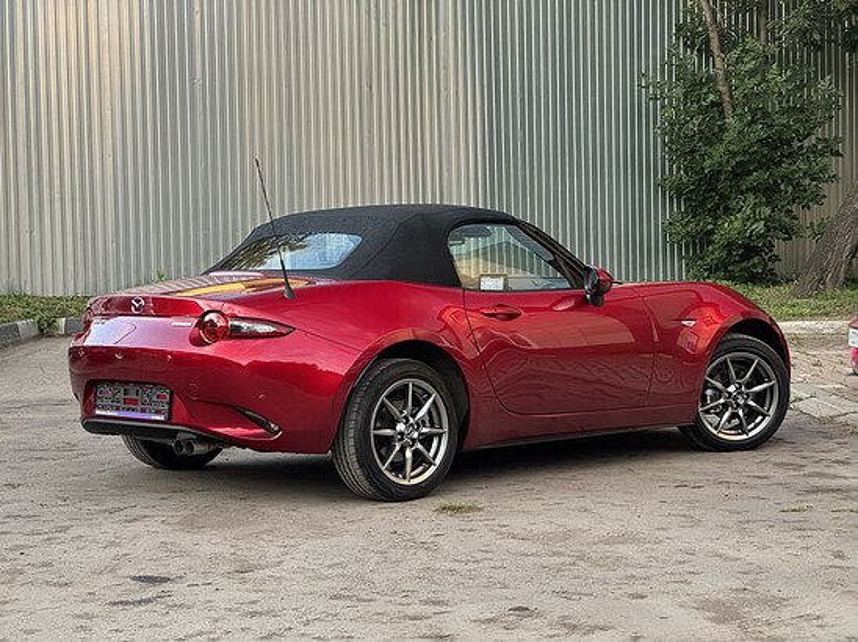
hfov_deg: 25.4
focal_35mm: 77
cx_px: 429
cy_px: 321
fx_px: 1907
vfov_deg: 19.1
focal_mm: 9
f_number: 2.8
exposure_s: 1/99
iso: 160
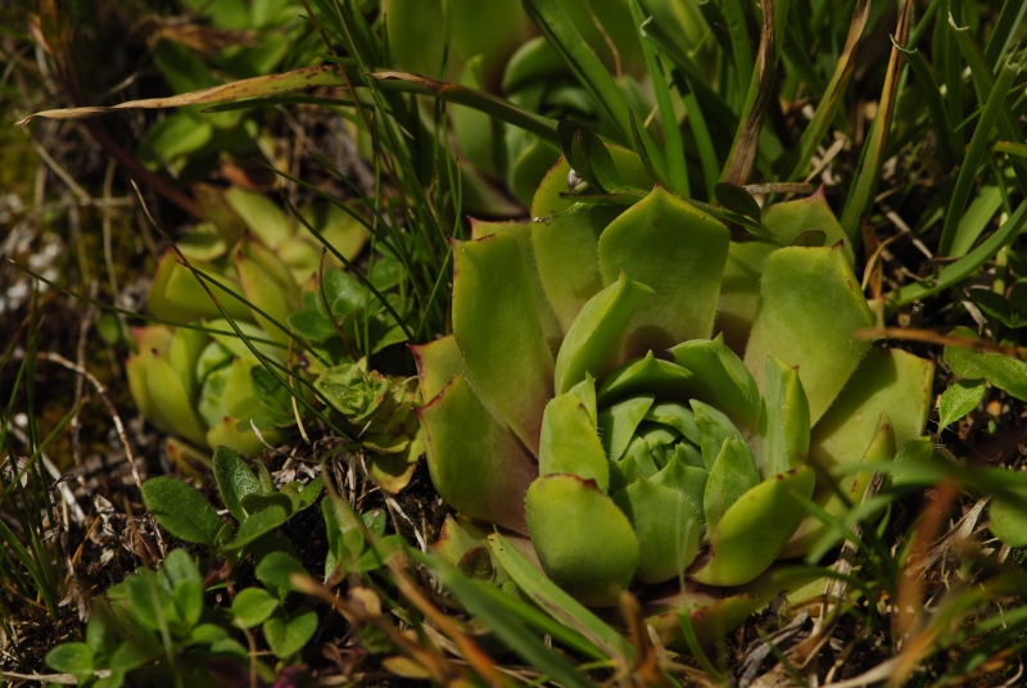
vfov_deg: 10.8
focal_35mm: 128
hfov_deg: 16.0
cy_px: 344
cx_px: 514
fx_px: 3643
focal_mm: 85
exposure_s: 1/400
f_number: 9
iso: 100
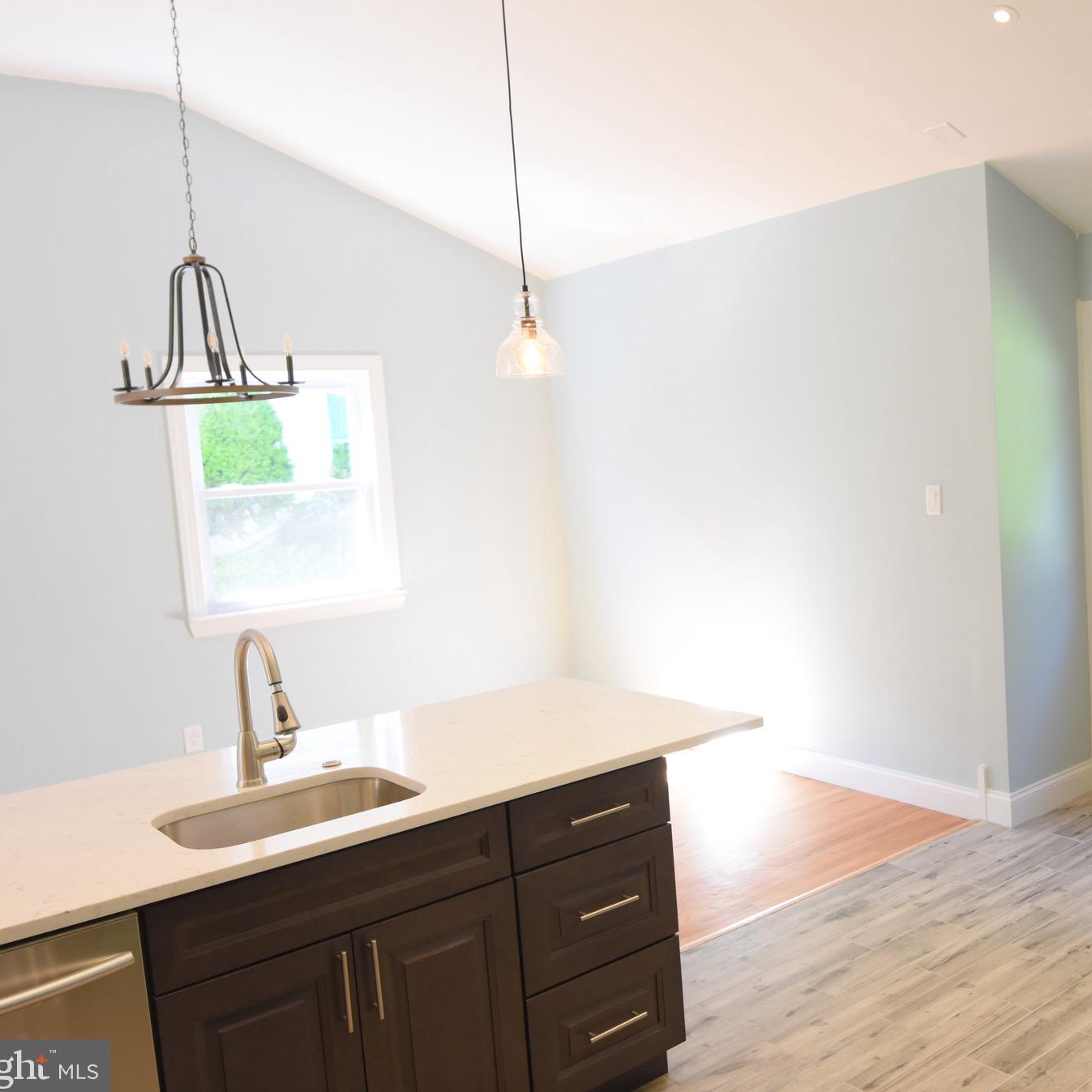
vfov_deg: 52.5
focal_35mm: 31
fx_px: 1106
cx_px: 760
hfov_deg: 51.2
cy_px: 545
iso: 800
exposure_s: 1/80
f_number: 4.5
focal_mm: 16
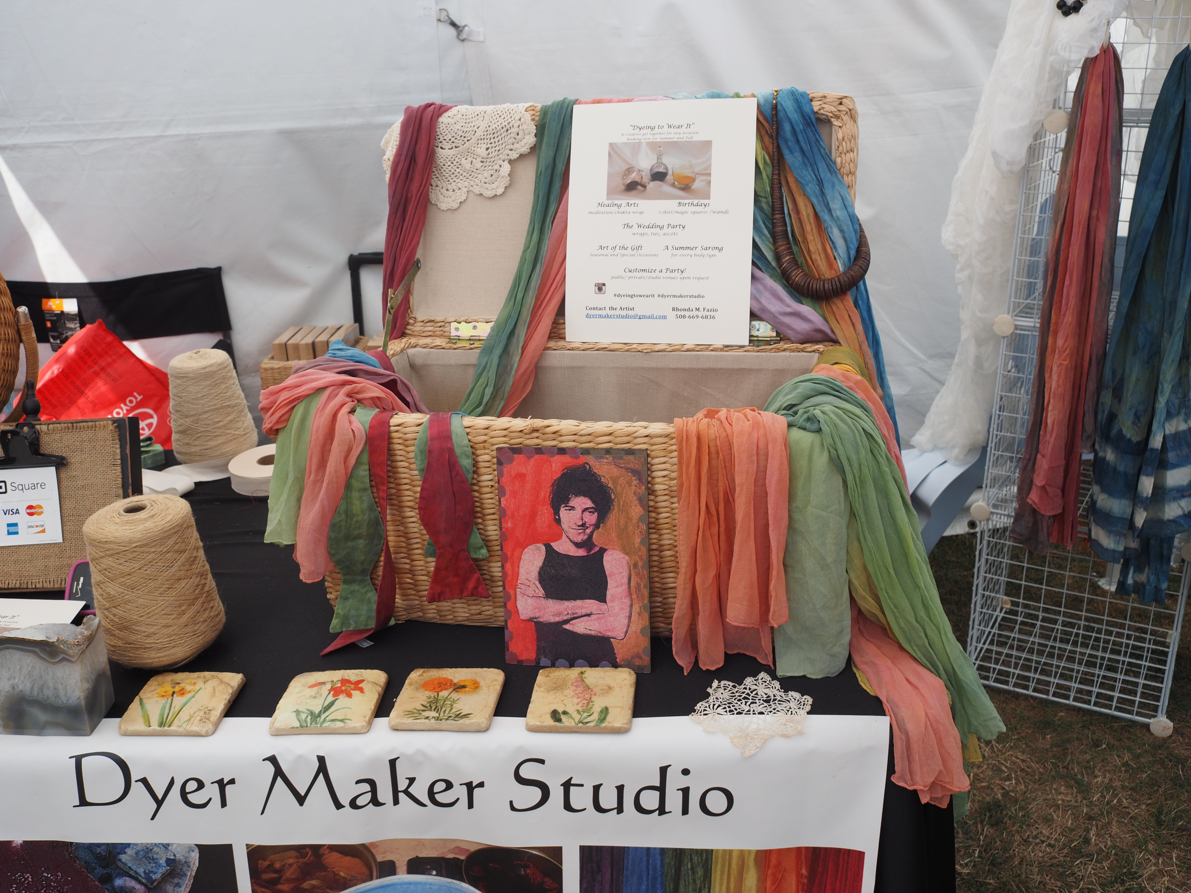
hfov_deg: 54.0
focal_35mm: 34
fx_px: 1170
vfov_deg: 41.8
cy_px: 446
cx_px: 596
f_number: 6.3
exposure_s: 1/400
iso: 200
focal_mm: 17
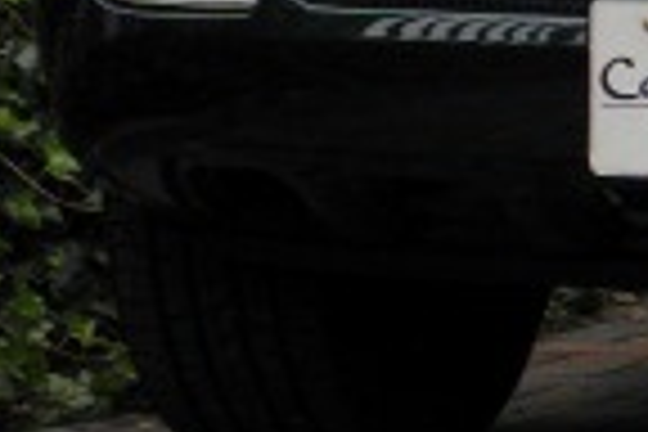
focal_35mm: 581
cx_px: 1287
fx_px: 10457
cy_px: -405
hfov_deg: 3.5
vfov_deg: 2.4
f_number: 4.8
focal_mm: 22.5
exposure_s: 1/60
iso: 100
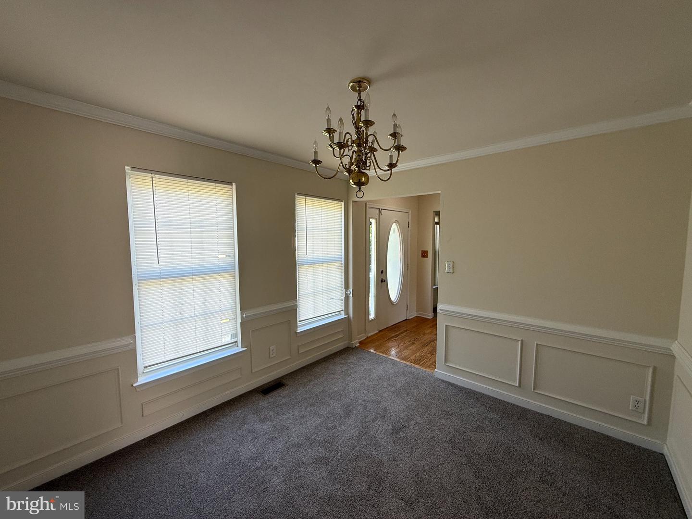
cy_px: 260
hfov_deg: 102.1
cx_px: 346
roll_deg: +0.9
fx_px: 280
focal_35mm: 14
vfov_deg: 85.7
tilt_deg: -3.0
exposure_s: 1/99
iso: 100
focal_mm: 2.22
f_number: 2.2
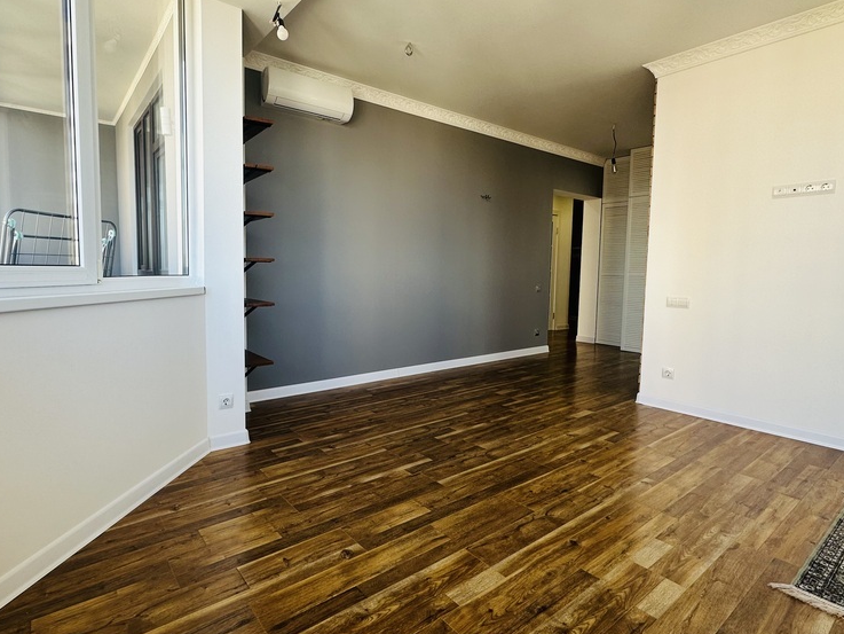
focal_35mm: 19
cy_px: 306
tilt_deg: -4.5
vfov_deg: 68.7
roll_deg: -0.8
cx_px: 377
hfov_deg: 84.4
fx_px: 463
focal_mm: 2.22
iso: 64
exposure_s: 1/99
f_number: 2.2
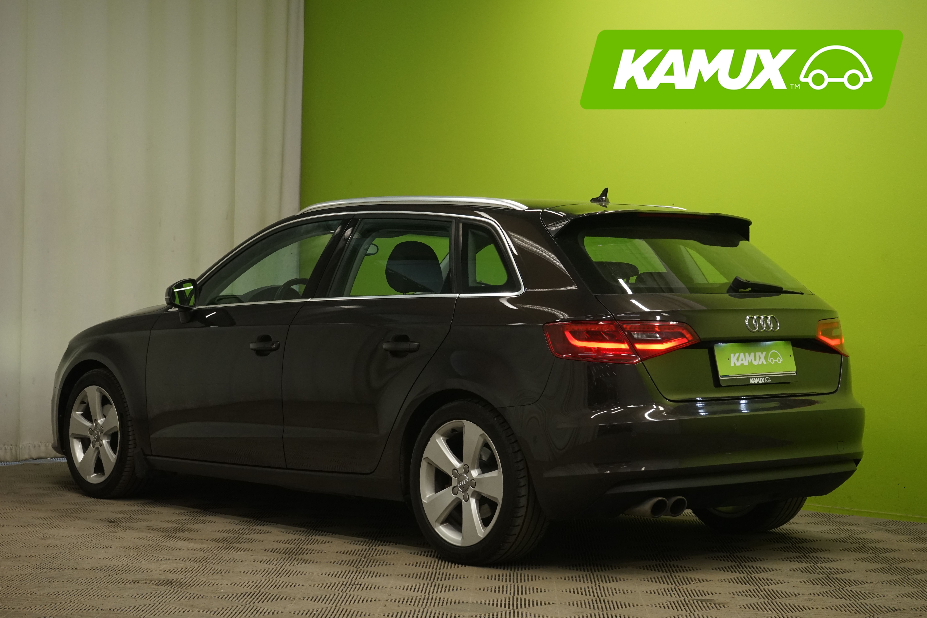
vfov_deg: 19.5
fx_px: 1802
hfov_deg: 28.8
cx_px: 464
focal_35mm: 70
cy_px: 309
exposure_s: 1/25
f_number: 9
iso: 1600
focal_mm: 70
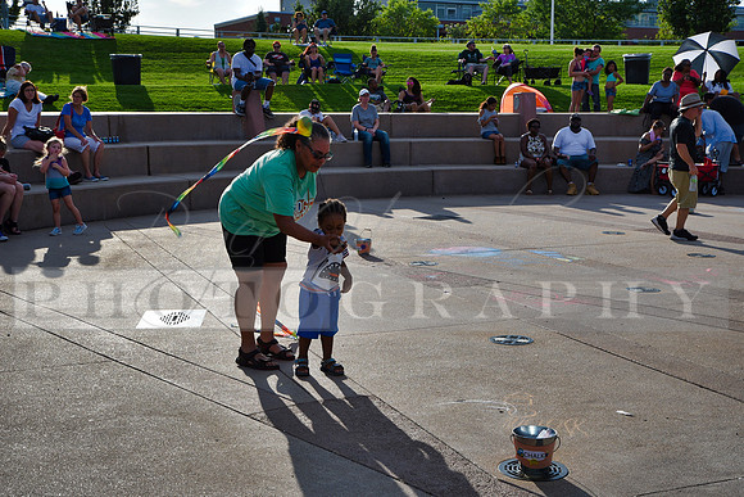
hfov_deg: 38.2
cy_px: 248
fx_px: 1075
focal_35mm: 52
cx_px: 372
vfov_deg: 26.0
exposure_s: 1/400
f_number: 10
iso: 200
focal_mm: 52
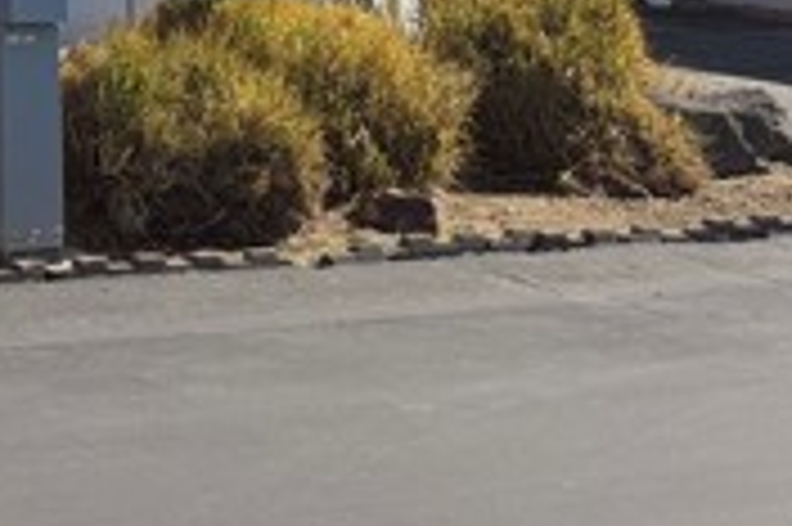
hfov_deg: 18.9
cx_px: -482
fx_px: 2000
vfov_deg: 14.1
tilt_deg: +0.6
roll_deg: +0.7
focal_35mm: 91
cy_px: -243
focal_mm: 6.76
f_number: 1.78
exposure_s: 1/3584
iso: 80
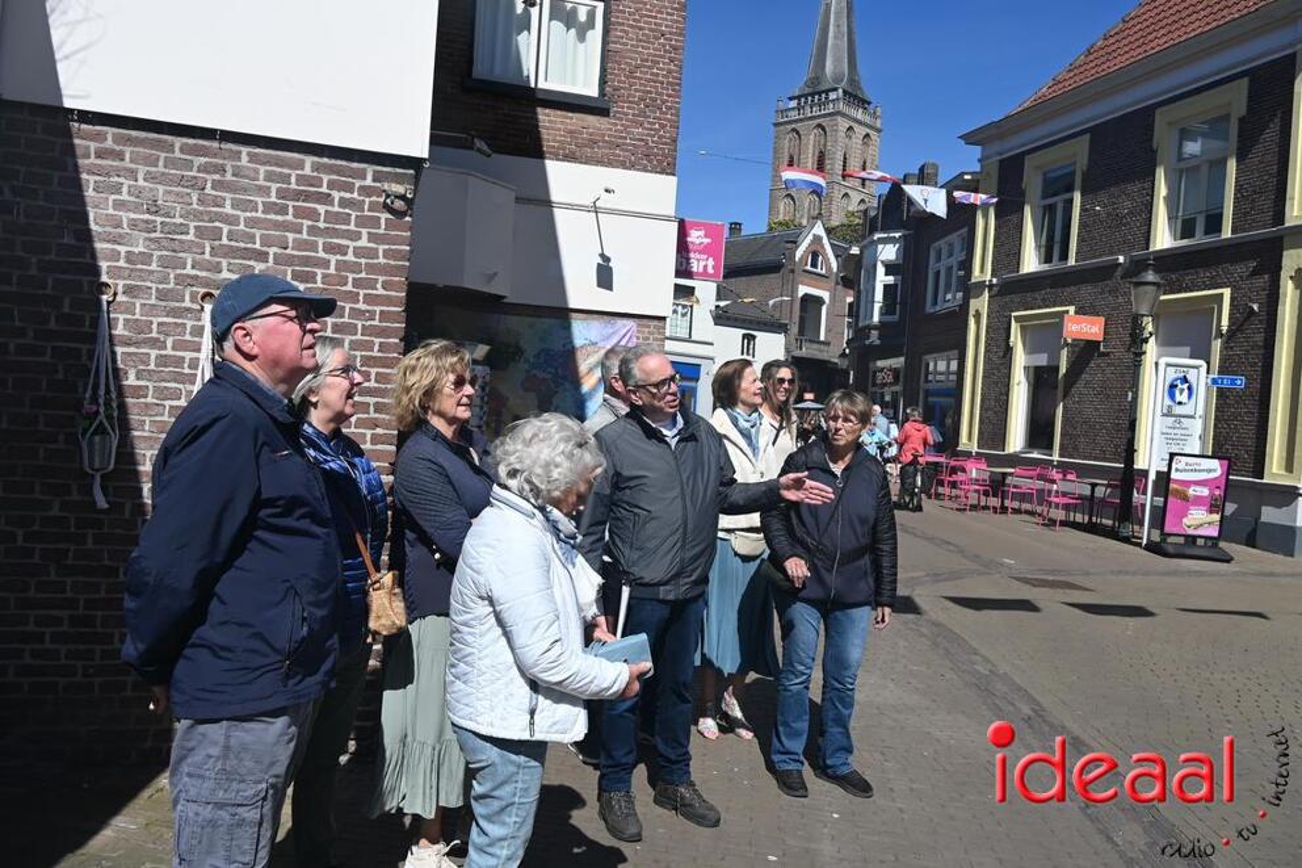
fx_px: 976
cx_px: 651
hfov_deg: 67.4
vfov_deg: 47.9
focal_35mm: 27
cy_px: 434
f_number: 8
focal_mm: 18
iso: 100
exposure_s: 1/500
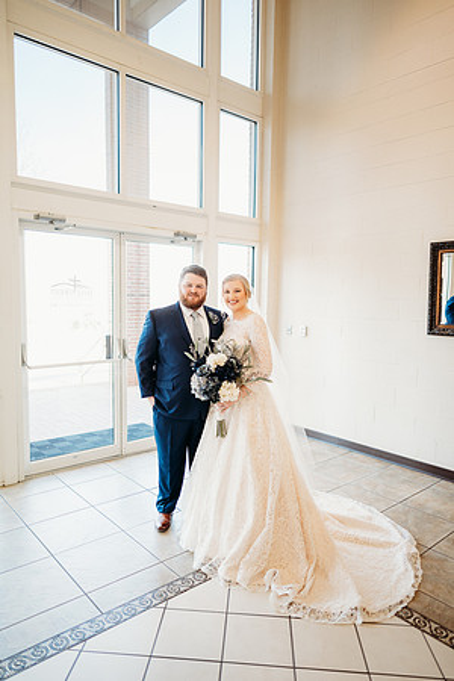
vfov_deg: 73.7
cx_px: 227
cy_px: 340
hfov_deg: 53.1
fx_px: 454
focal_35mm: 24
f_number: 1.8
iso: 400
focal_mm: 24
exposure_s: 1/160
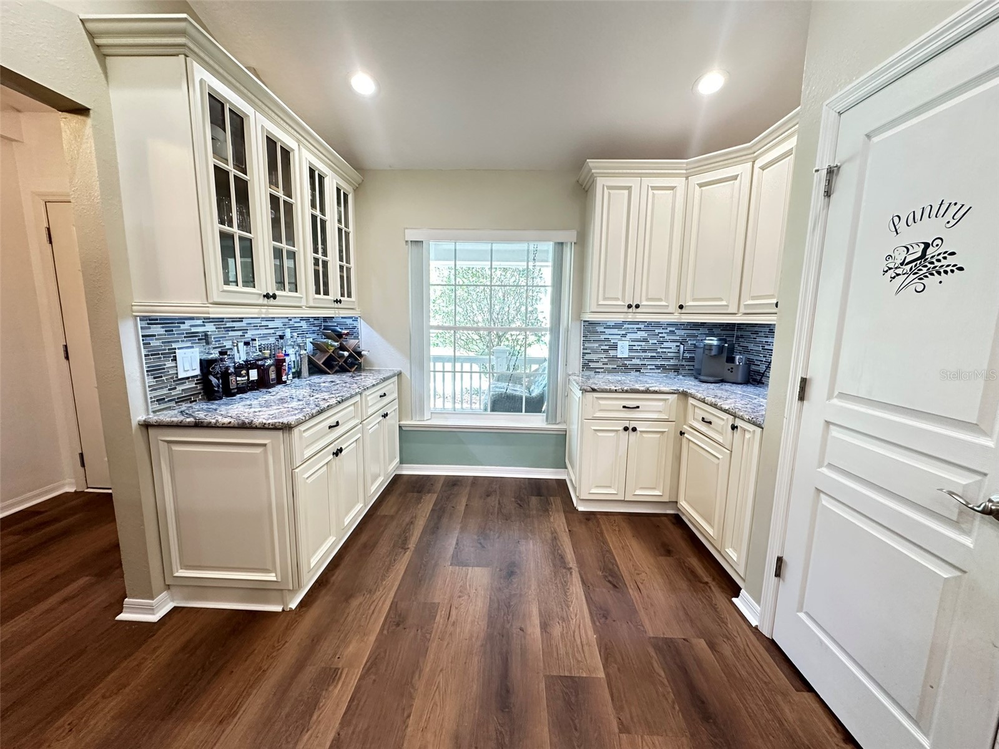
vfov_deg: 85.7
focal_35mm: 14
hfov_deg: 102.1
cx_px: 500
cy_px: 374
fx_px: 404
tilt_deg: -7.6
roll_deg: -1.3
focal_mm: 2.22
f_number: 2.2
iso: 400
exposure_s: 1/60
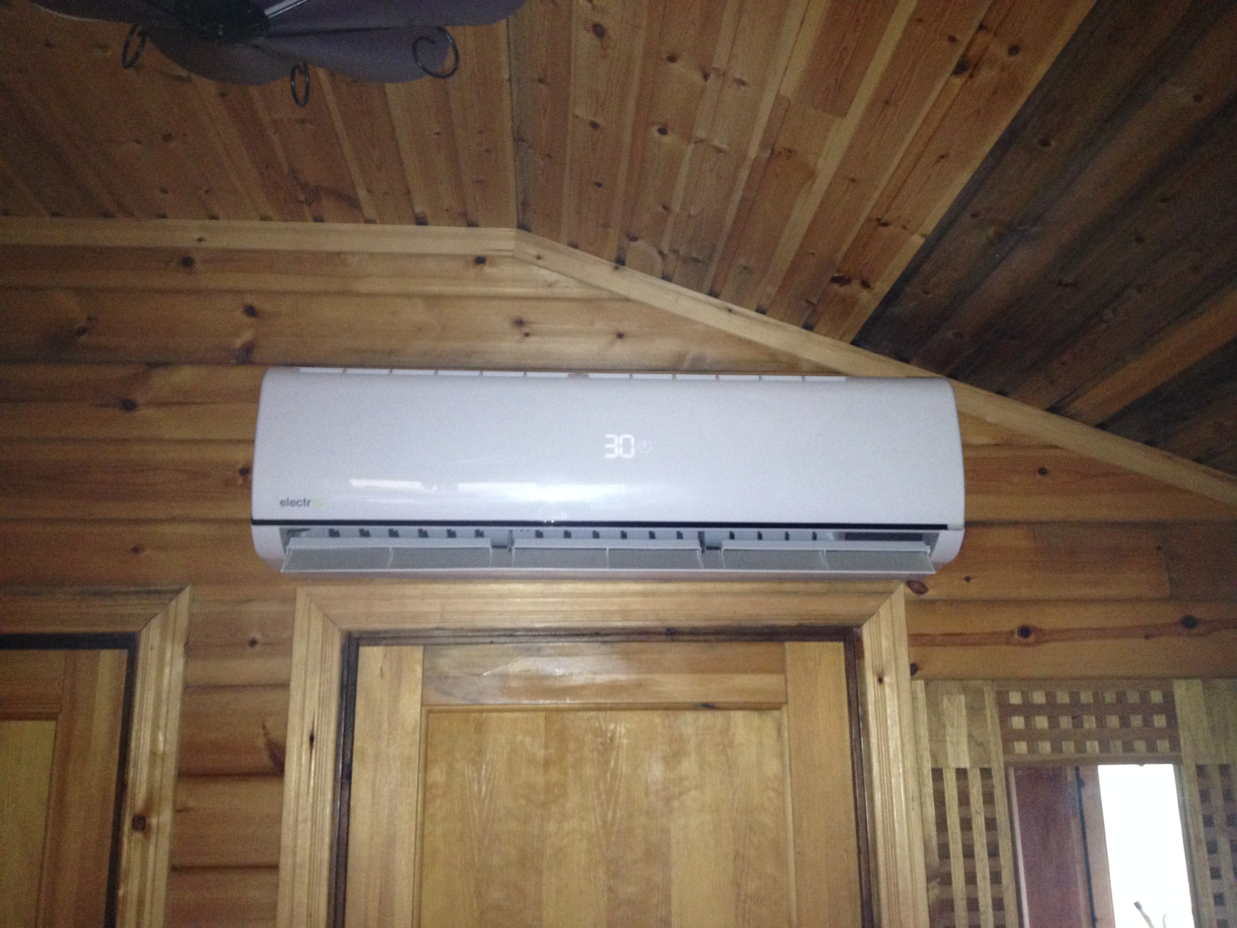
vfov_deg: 40.7
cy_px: 464
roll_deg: +0.2
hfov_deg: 52.6
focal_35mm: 35
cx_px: 618
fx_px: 1251
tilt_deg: +9.9
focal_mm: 4.28
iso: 250
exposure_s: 1/16
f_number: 2.4
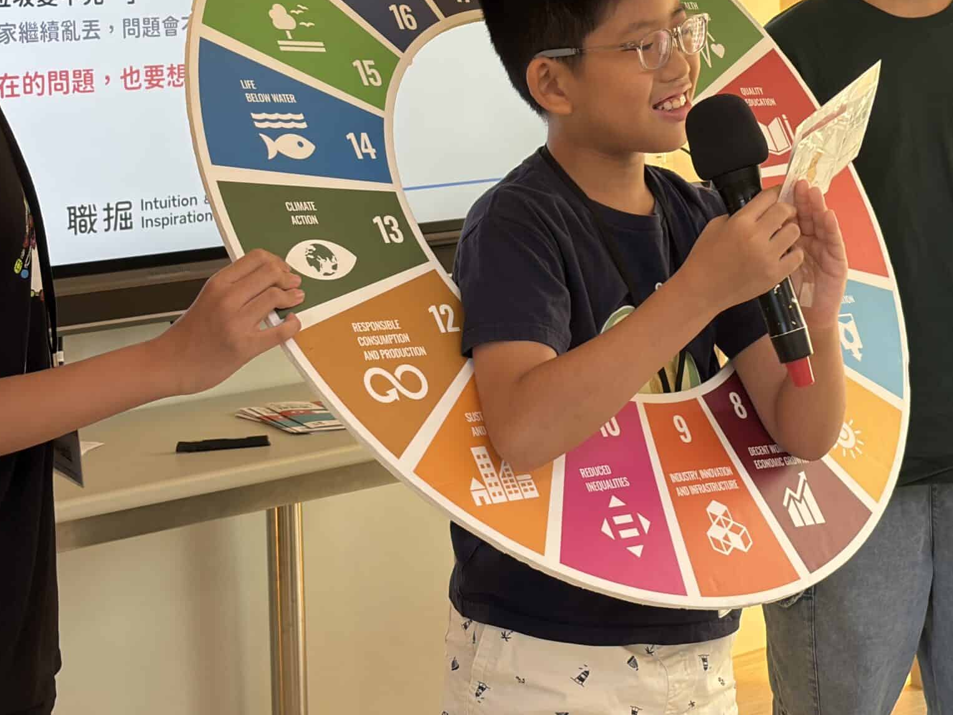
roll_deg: +2.2
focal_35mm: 87
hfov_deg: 22.5
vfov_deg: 16.9
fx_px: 2396
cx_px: 559
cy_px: 192
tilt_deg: -5.3
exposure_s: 1/60
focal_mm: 5.96
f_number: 1.6
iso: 64
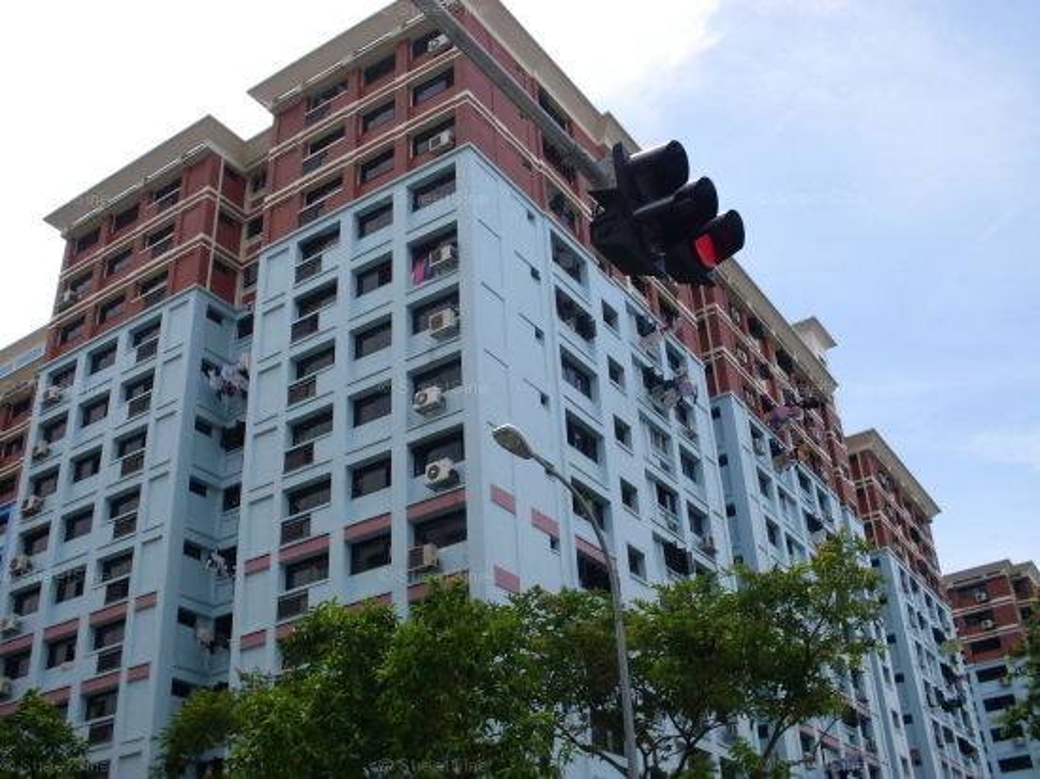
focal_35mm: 38
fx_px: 1141
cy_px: 390
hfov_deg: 49.0
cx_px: 520
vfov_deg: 37.7
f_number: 8.4
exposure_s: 1/180
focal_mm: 6.3
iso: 80
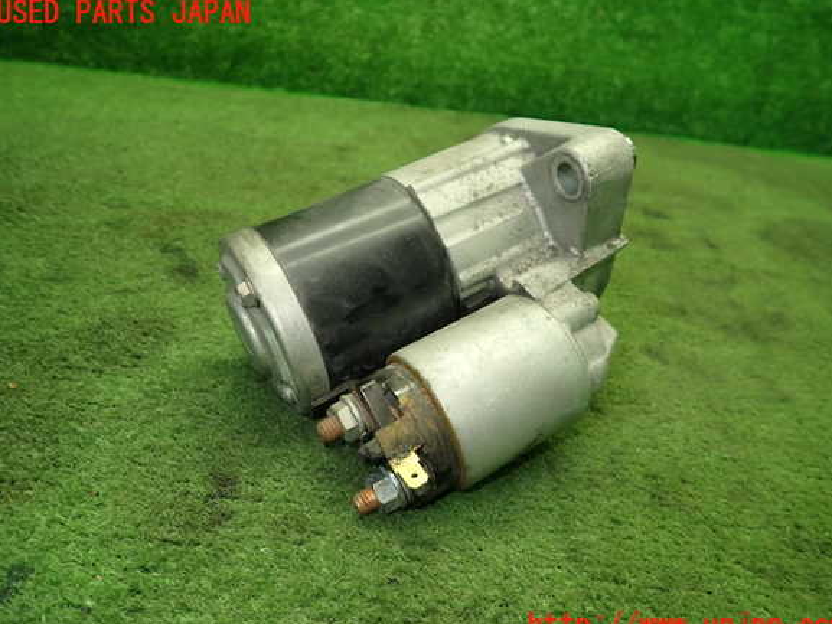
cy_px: 320
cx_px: 421
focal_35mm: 26
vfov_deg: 53.1
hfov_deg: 67.3
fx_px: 625
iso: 200
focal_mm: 4.5
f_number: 2
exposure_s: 1/50
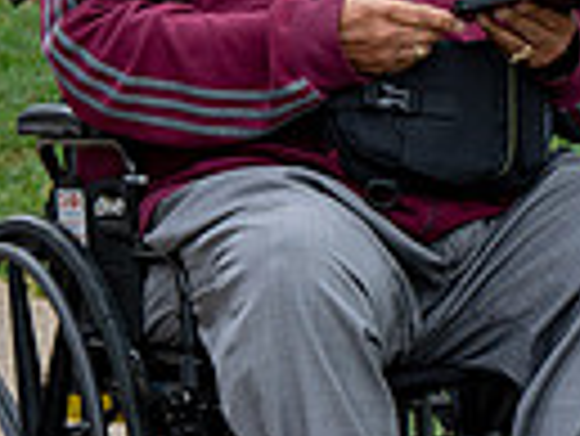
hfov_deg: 5.2
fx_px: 6373
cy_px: 108
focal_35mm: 380
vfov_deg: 3.9
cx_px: 148
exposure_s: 1/100
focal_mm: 88
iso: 320
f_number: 6.3
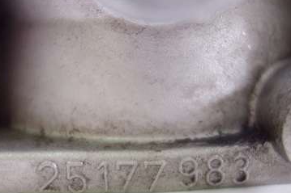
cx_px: 159
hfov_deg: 31.4
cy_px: 122
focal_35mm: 64
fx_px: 517
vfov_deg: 21.2
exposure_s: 1/50
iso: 125
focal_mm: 10.4
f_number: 1.8
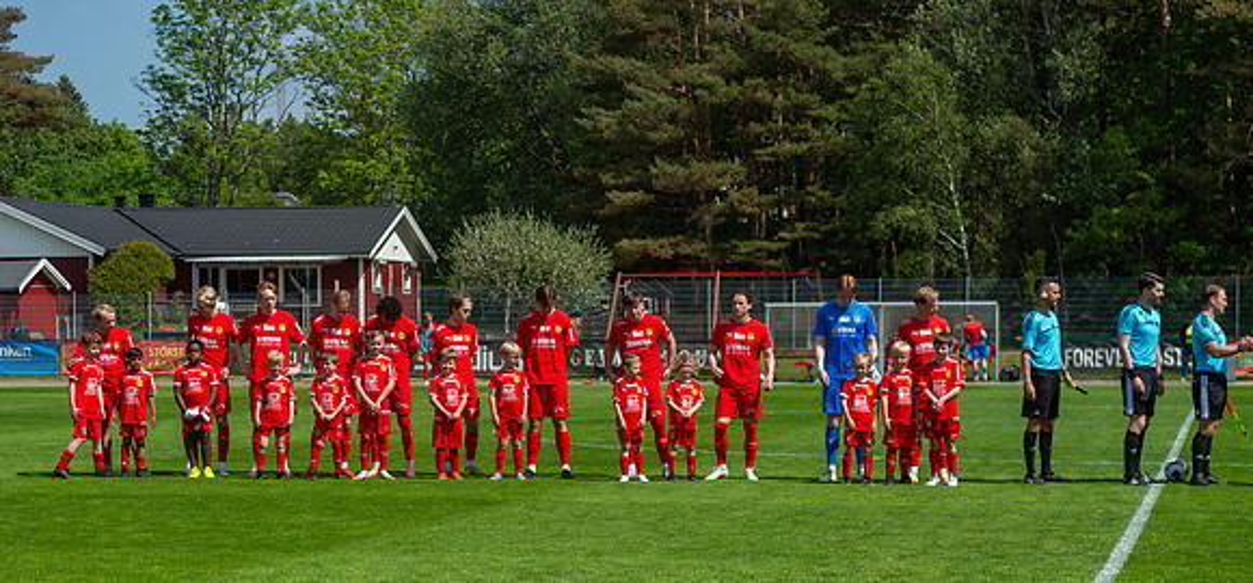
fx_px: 2782
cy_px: 458
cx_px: 540
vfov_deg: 11.9
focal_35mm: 87
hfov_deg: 25.4
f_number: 3.2
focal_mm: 70
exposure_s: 1/2000
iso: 100
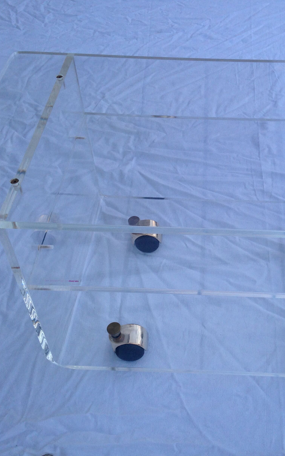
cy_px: 229
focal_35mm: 47
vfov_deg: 42.6
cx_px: 217
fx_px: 584
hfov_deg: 27.0
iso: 50
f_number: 2.4
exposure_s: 1/120
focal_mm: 4.12
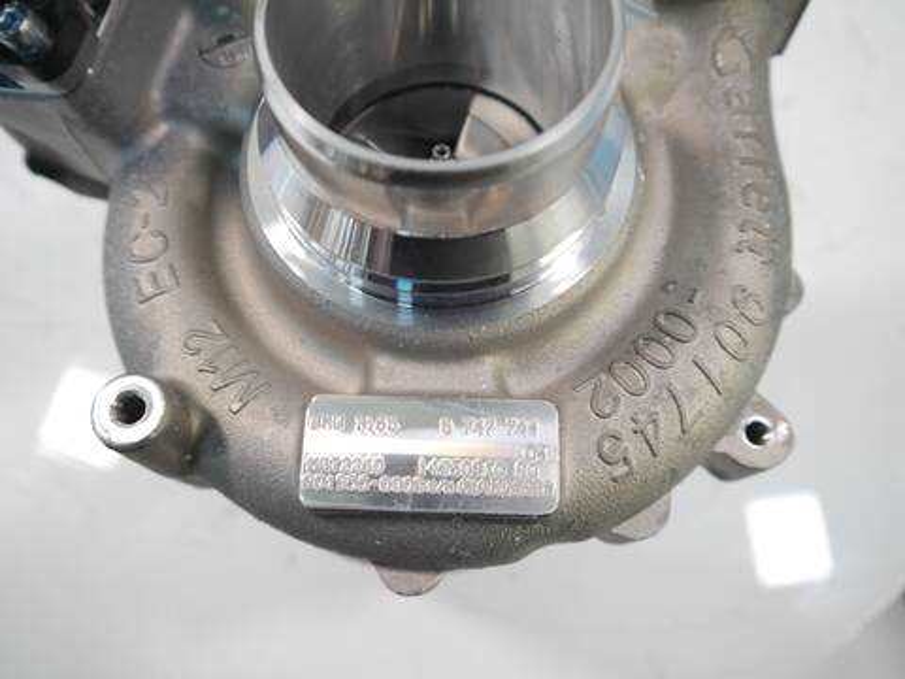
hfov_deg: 63.4
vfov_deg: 49.7
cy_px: 340
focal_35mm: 28
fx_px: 732
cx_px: 452
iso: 500
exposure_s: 1/60
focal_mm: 14
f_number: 3.5
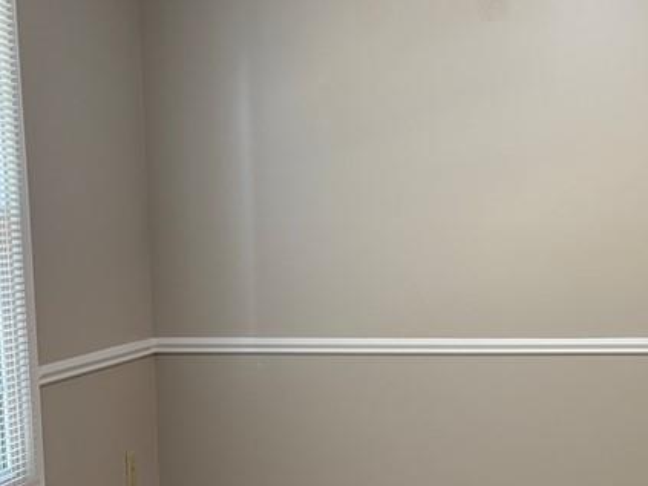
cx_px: 576
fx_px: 1179
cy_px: 365
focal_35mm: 63
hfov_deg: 29.5
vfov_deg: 23.0
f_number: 1.6
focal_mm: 5.96
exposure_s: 1/60
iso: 160
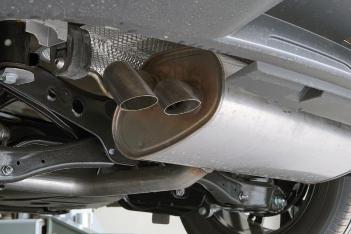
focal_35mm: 61
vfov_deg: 22.2
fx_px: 595
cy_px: 134
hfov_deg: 32.8
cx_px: 204
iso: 100
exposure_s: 1/2
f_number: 8
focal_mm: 30
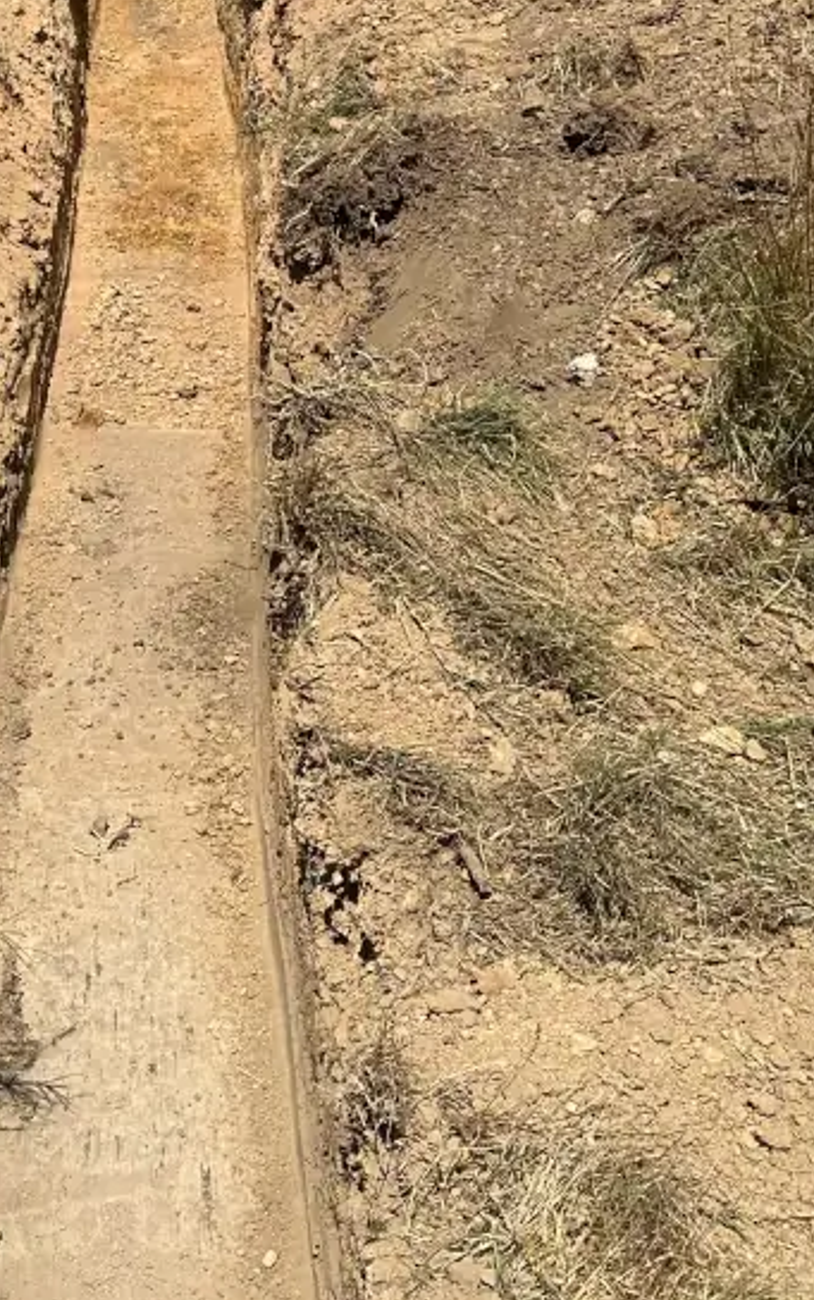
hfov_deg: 22.8
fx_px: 1986
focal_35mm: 56
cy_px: 116
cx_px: 162
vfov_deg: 34.2
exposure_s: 1/6623
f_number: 1.78
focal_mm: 6.86
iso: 80
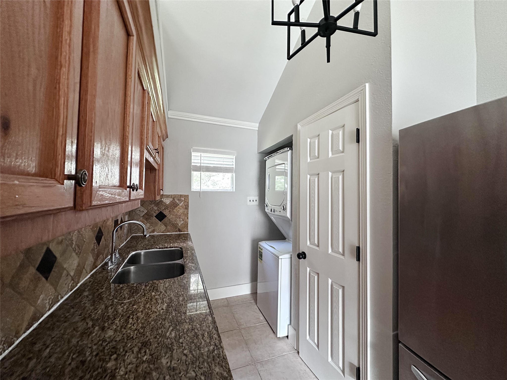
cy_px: 190
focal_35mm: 14
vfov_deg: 85.7
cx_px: 254
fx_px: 205
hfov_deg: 102.1
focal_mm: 2.22
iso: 640
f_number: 2.2
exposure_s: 1/60
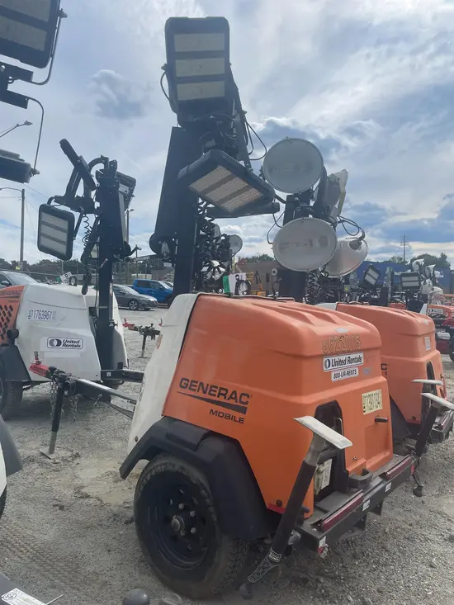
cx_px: 227
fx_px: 455
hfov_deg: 53.1
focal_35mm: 26
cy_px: 302
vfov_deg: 67.3
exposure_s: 1/4464
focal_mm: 4.2
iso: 32
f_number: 1.6
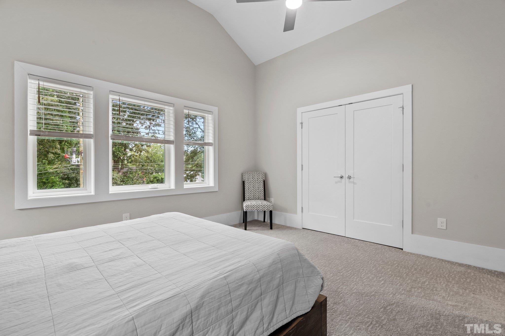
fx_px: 224
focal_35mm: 16
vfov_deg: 73.7
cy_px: 168
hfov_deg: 96.7
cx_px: 252
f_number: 8
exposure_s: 1
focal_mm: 16
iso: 400
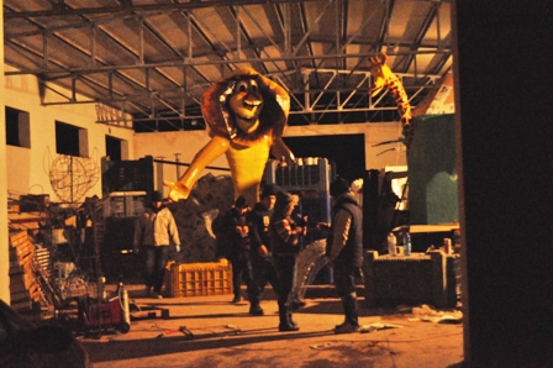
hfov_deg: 38.9
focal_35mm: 51
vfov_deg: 26.4
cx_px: 276
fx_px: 783
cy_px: 184
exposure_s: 1/40
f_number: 5
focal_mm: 34
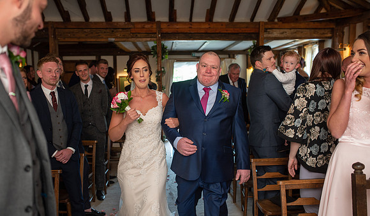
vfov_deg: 33.1
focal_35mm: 37
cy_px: 121
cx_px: 185
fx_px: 363
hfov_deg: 54.0
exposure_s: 1/100
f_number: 2.8
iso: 800
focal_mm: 35
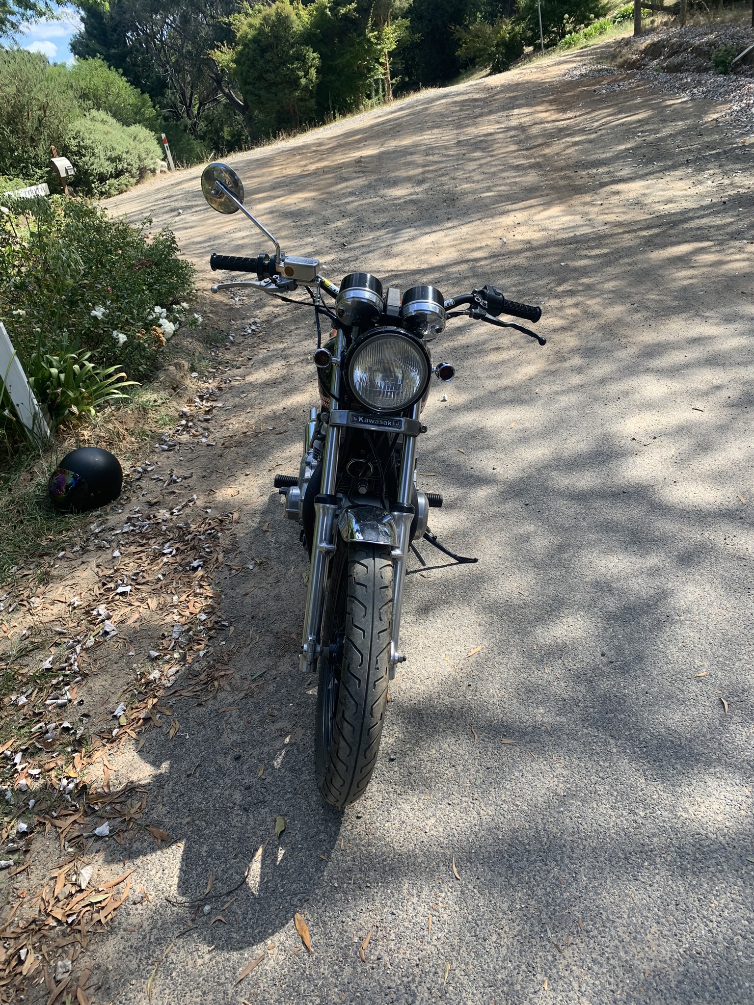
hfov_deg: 53.1
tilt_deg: -24.3
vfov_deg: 67.3
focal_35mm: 26
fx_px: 755
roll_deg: +9.0
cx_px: 377
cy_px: 502
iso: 25
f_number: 1.8
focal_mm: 4.25
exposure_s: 1/594
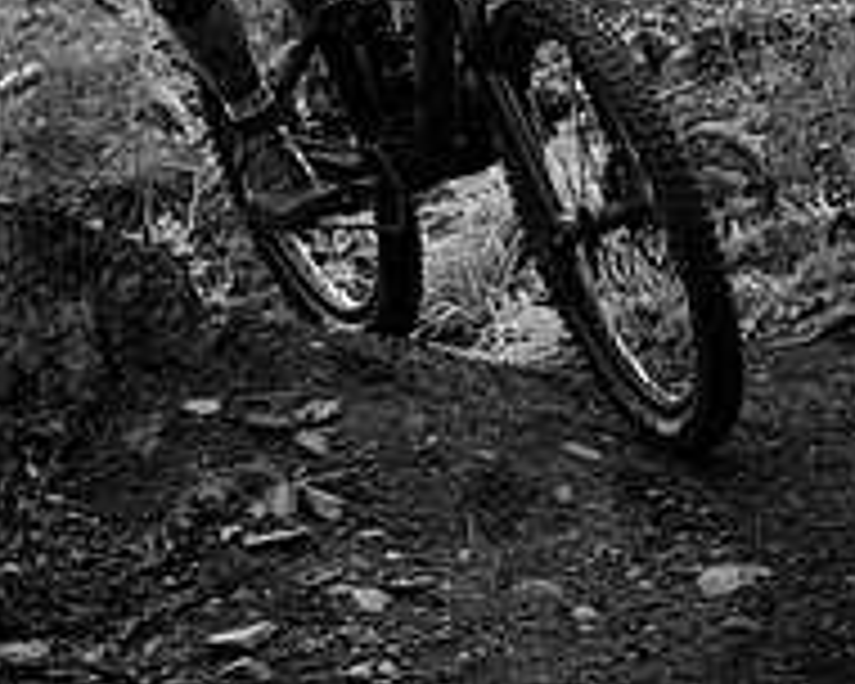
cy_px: -238
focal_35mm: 434
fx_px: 10982
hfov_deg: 4.5
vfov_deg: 3.6
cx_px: 369
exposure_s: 1/800
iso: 640
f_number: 5.6
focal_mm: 130
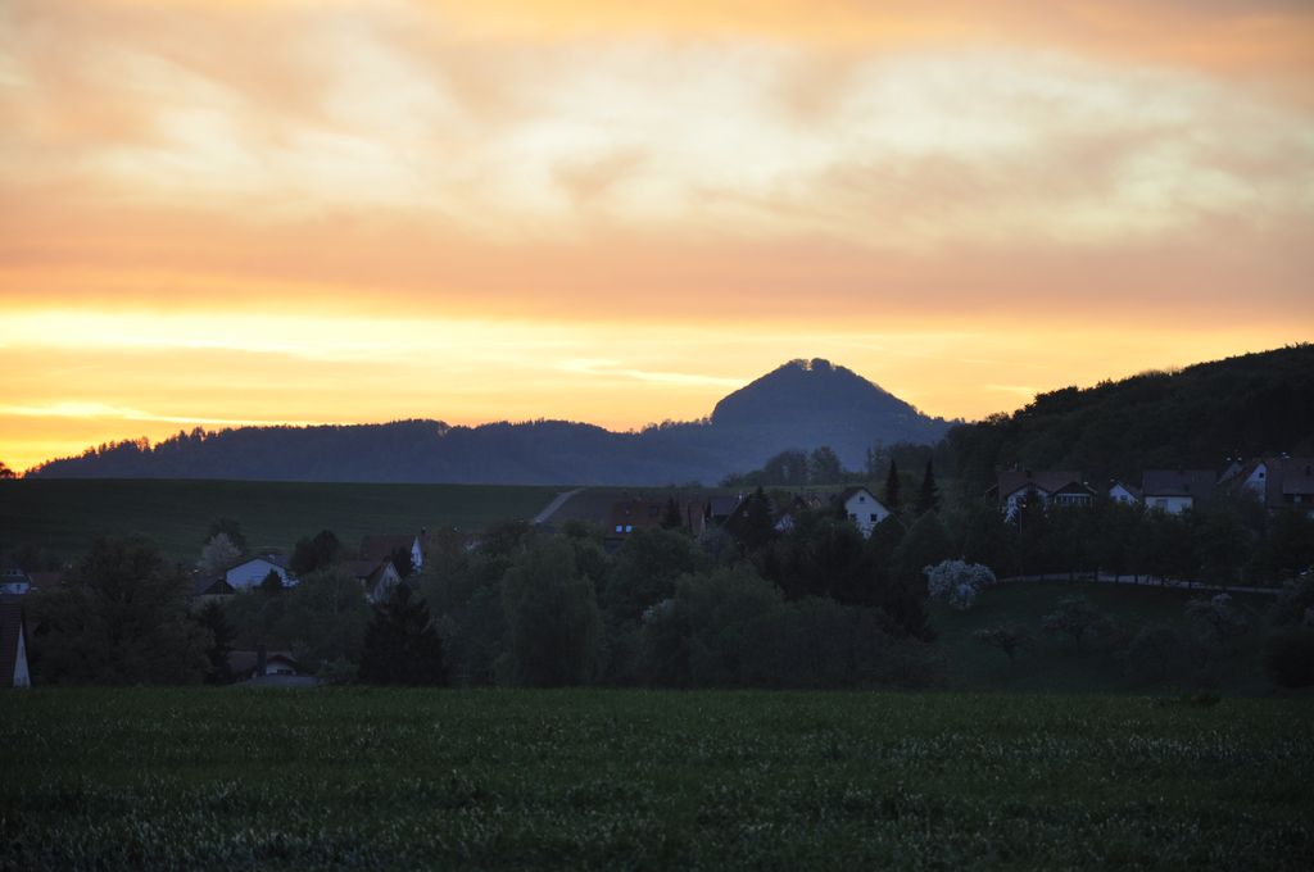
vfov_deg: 8.7
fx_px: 5741
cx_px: 657
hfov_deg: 13.1
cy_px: 436
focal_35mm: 158
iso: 560
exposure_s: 1/60
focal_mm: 105
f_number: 5.6
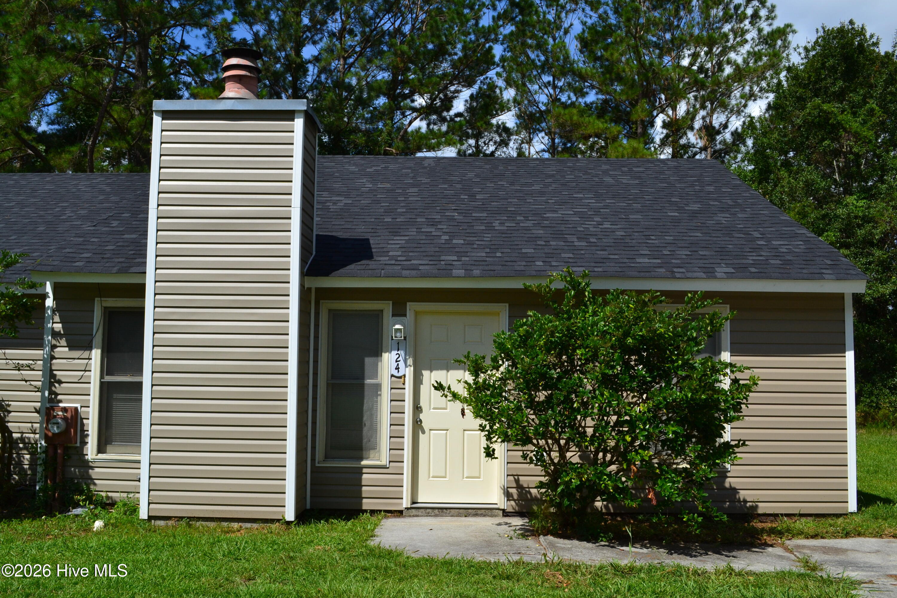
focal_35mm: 33
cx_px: 448
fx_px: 822
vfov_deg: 40.0
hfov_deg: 57.2
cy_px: 299
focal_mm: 22
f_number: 11
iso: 320
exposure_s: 1/500
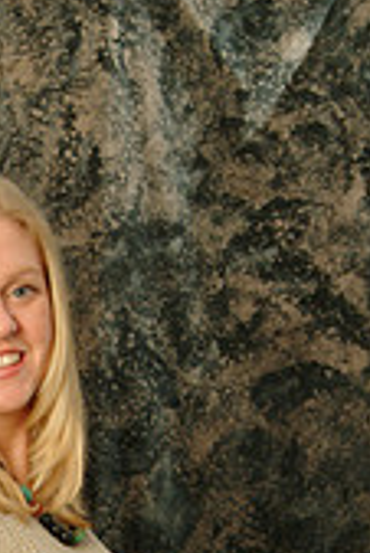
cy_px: 605
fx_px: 2759
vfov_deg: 11.3
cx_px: -116
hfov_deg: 7.6
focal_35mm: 179
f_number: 13
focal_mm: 45
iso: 400
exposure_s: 1/125
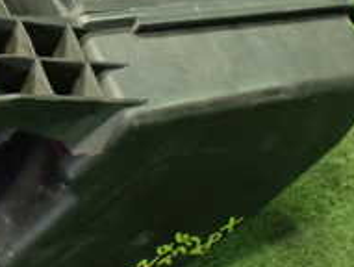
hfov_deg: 19.7
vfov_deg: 15.6
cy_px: 39
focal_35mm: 94
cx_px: -61
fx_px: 963
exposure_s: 1/60
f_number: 2.3
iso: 800
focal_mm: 5.4
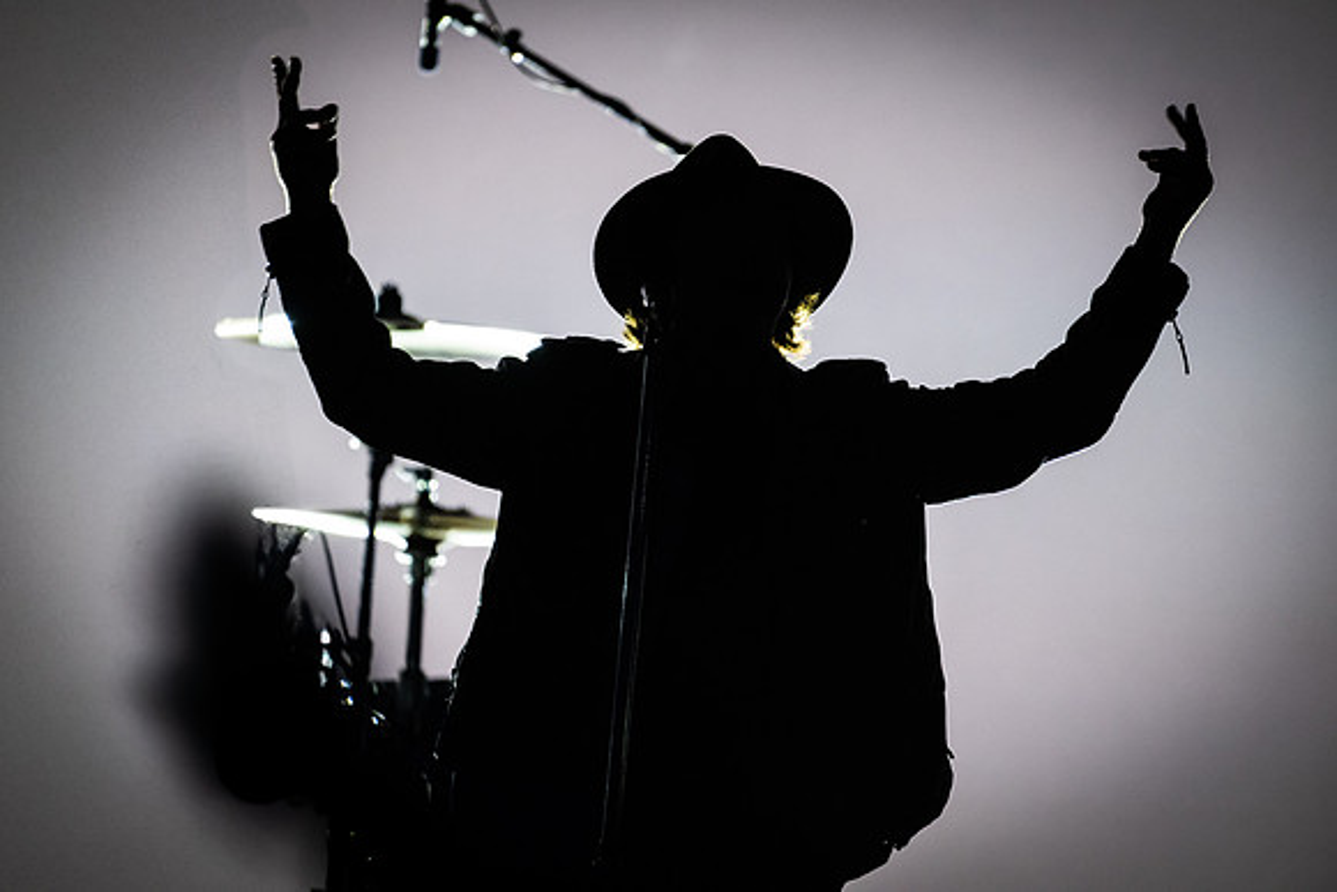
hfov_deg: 3.8
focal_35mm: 536
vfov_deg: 2.6
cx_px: 668
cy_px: 414
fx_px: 19892
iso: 5000
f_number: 5.6
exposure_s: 1/125
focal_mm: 500
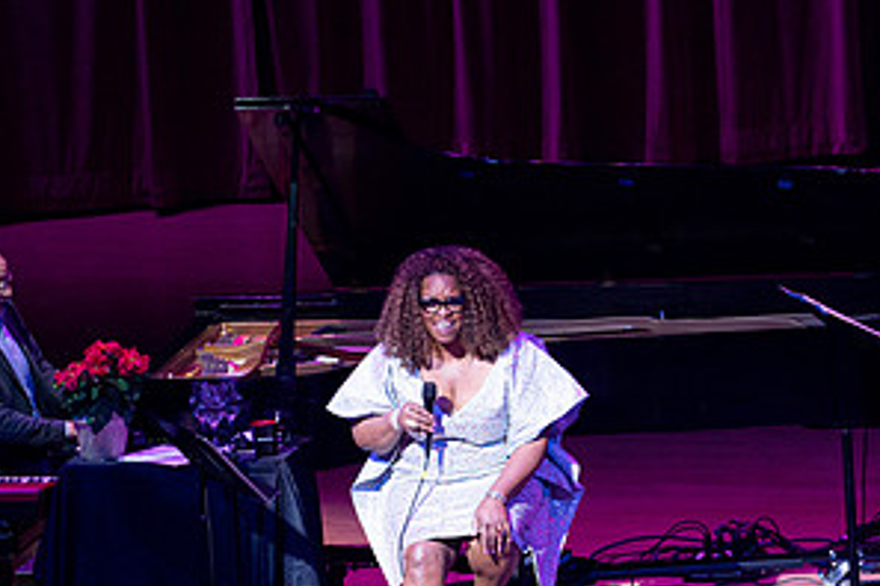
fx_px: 9557
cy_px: 401
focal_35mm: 391
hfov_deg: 5.3
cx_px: 433
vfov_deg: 3.5
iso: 2500
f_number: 5
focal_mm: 200
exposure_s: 1/320
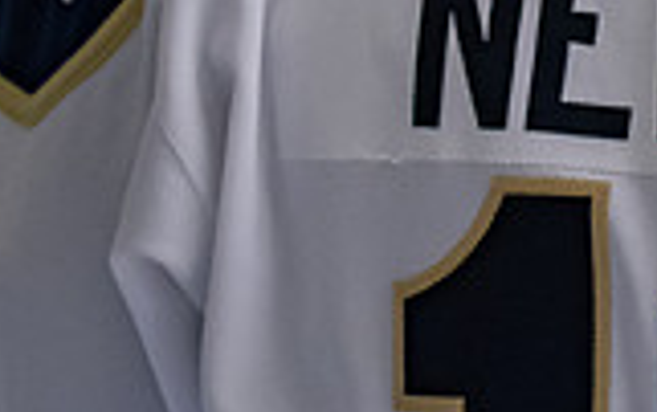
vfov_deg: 3.4
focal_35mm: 385
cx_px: 922
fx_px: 6901
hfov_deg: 5.4
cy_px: -292
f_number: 3.2
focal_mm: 70
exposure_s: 1/800
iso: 2000
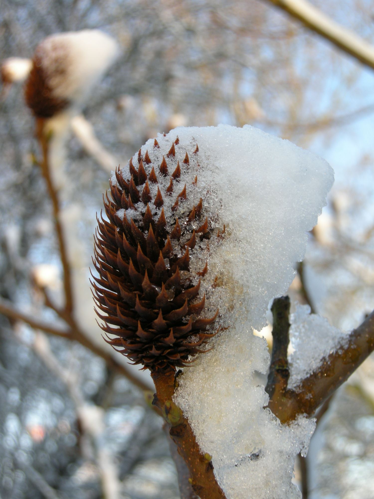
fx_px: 864
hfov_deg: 24.4
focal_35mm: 60
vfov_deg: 32.2
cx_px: 187
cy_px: 250
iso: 64
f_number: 3.9
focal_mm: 12.9
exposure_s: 1/105
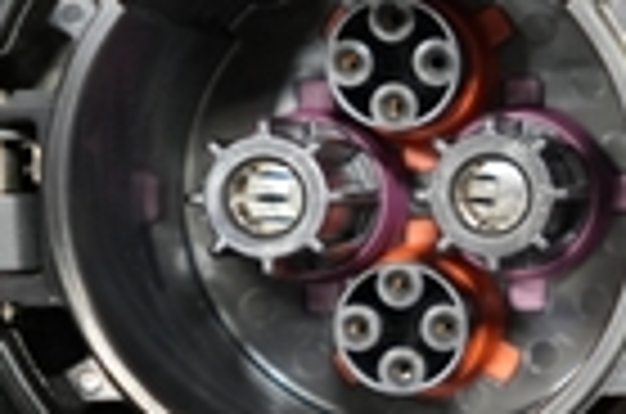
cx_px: 869
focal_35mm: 129
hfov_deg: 15.0
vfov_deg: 10.5
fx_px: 2238
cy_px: 374
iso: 2500
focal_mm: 28
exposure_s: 1/250
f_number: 2.8
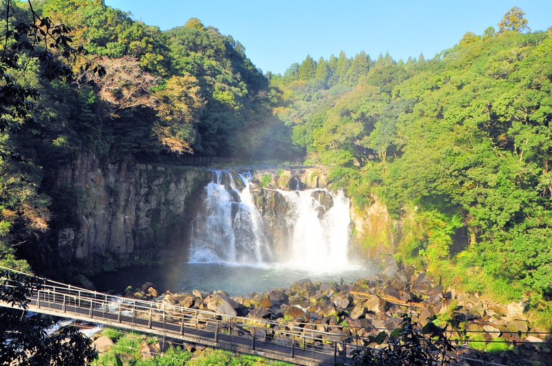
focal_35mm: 36
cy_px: 183
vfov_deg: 36.8
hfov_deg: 53.2
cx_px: 276
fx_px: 551
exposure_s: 1/400
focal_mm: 24
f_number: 10
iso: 640
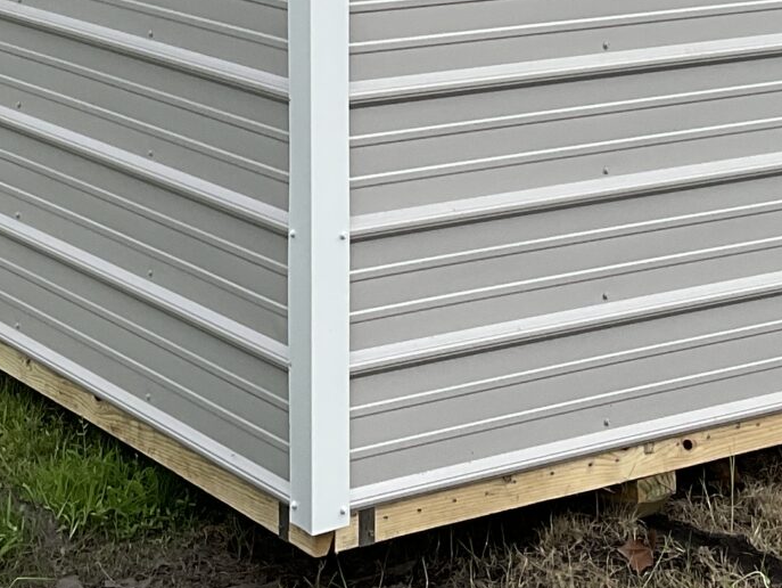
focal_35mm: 108
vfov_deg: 12.9
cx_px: 492
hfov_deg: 18.2
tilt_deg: -0.2
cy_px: -318
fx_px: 2441
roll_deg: +1.1
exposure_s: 1/804
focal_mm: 3
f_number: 1.8
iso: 16
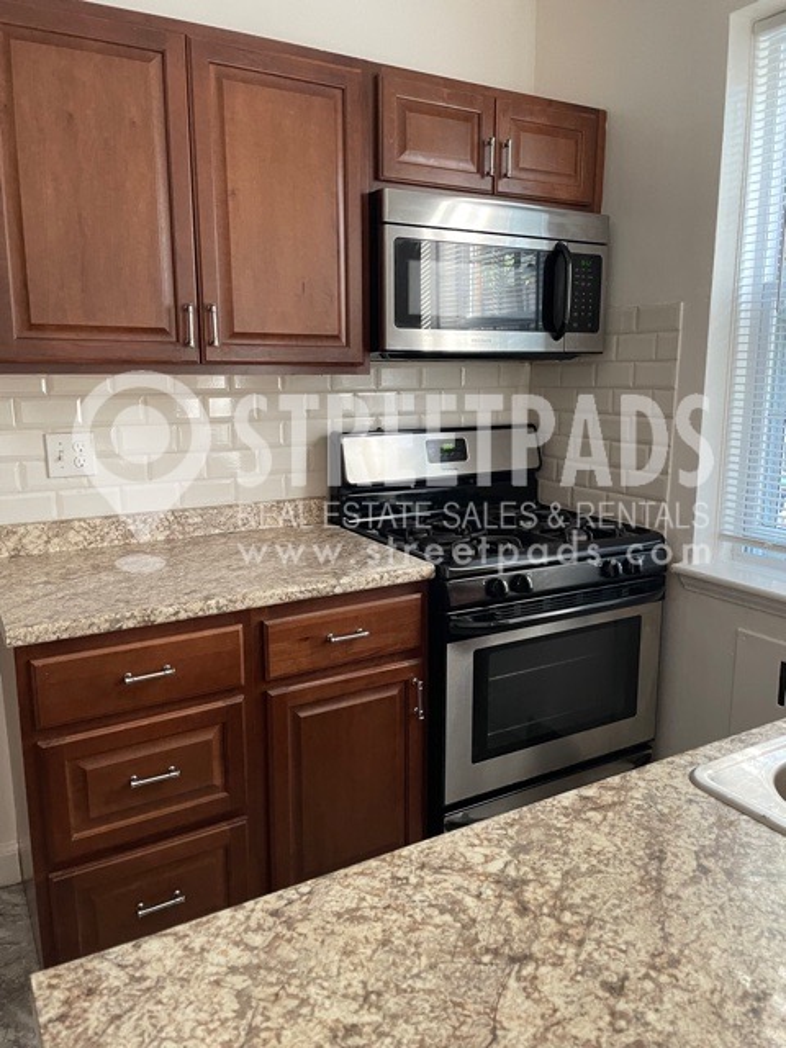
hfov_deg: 53.1
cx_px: 393
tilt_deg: -10.1
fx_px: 787
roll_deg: +1.4
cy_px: 524
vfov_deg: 67.3
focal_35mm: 26
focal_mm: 4.2
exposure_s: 1/60
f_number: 1.6
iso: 250
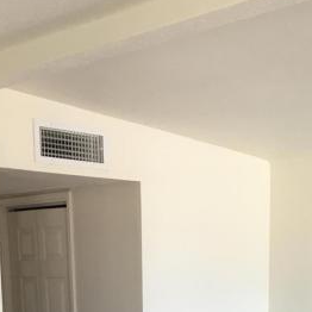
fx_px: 765
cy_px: 404
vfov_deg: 21.0
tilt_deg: -8.6
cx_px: 218
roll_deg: -0.1
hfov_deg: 22.9
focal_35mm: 75
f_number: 2.2
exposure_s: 1/40
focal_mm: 4.15
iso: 25
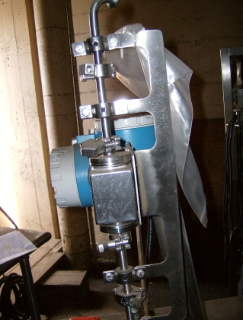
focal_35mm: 36
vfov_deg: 51.1
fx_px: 334
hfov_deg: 40.0
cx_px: 122
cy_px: 160
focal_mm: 6
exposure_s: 1/60
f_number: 2.8
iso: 200
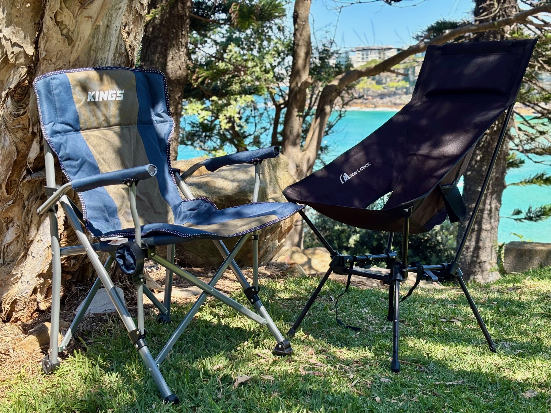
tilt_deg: -9.9
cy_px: 206
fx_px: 828
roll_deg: +0.3
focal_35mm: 52
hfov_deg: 36.8
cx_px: 276
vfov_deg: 28.0
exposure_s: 1/531
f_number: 1.6
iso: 32
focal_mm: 5.96
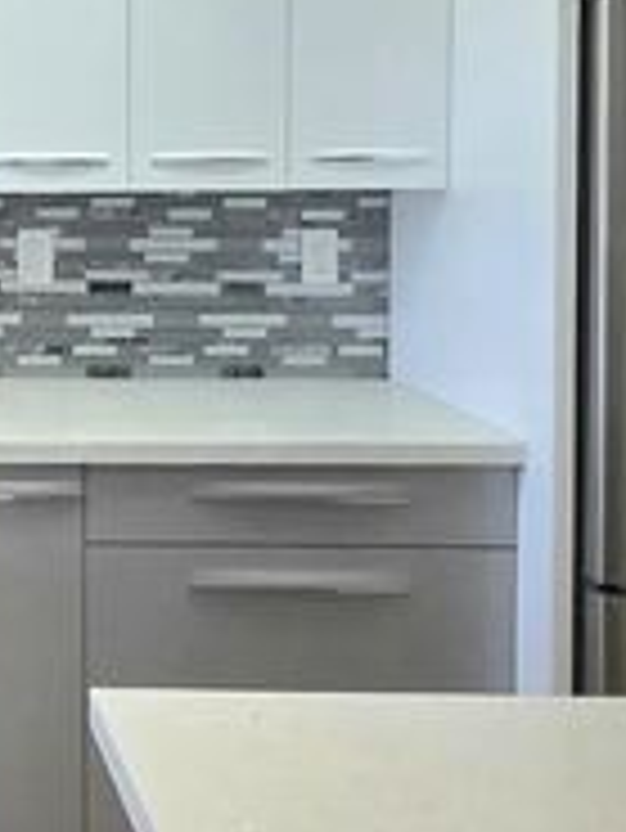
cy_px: 164
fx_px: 1445
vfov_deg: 31.3
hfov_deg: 21.2
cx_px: -275
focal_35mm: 60
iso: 40
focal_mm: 1.7
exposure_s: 1/60.2
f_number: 2.2
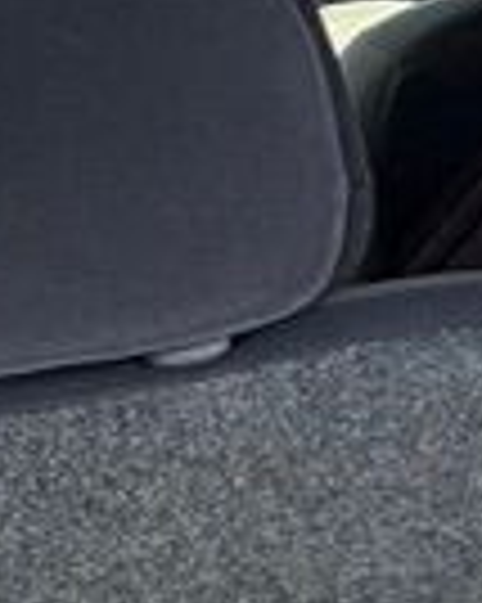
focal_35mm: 131
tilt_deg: -15.9
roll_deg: +3.8
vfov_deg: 14.7
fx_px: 2339
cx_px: 1162
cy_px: 338
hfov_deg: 10.2
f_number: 2.2
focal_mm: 2.22
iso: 64
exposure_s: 1/121
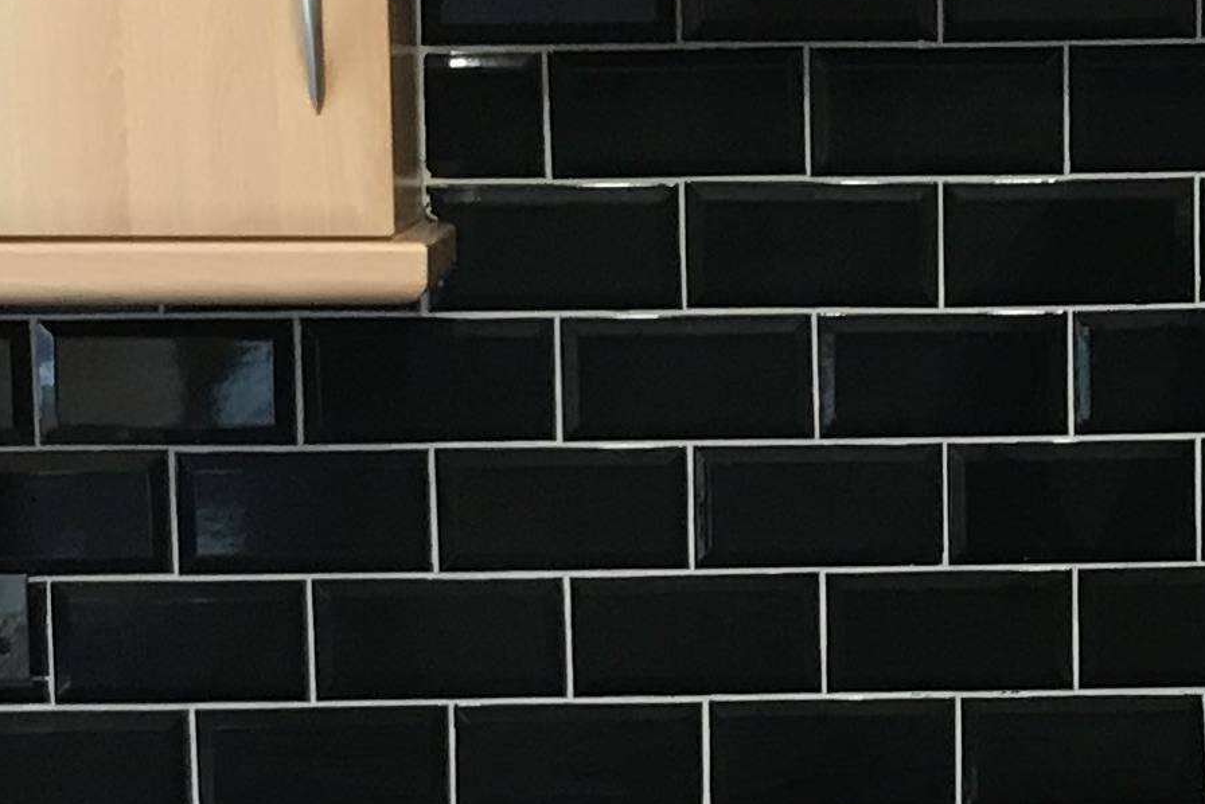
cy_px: 830
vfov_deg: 10.4
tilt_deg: -9.2
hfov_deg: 15.5
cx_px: 1052
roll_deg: +1.1
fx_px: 4386
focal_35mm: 131
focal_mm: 3.99
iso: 50
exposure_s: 1/17
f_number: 1.8
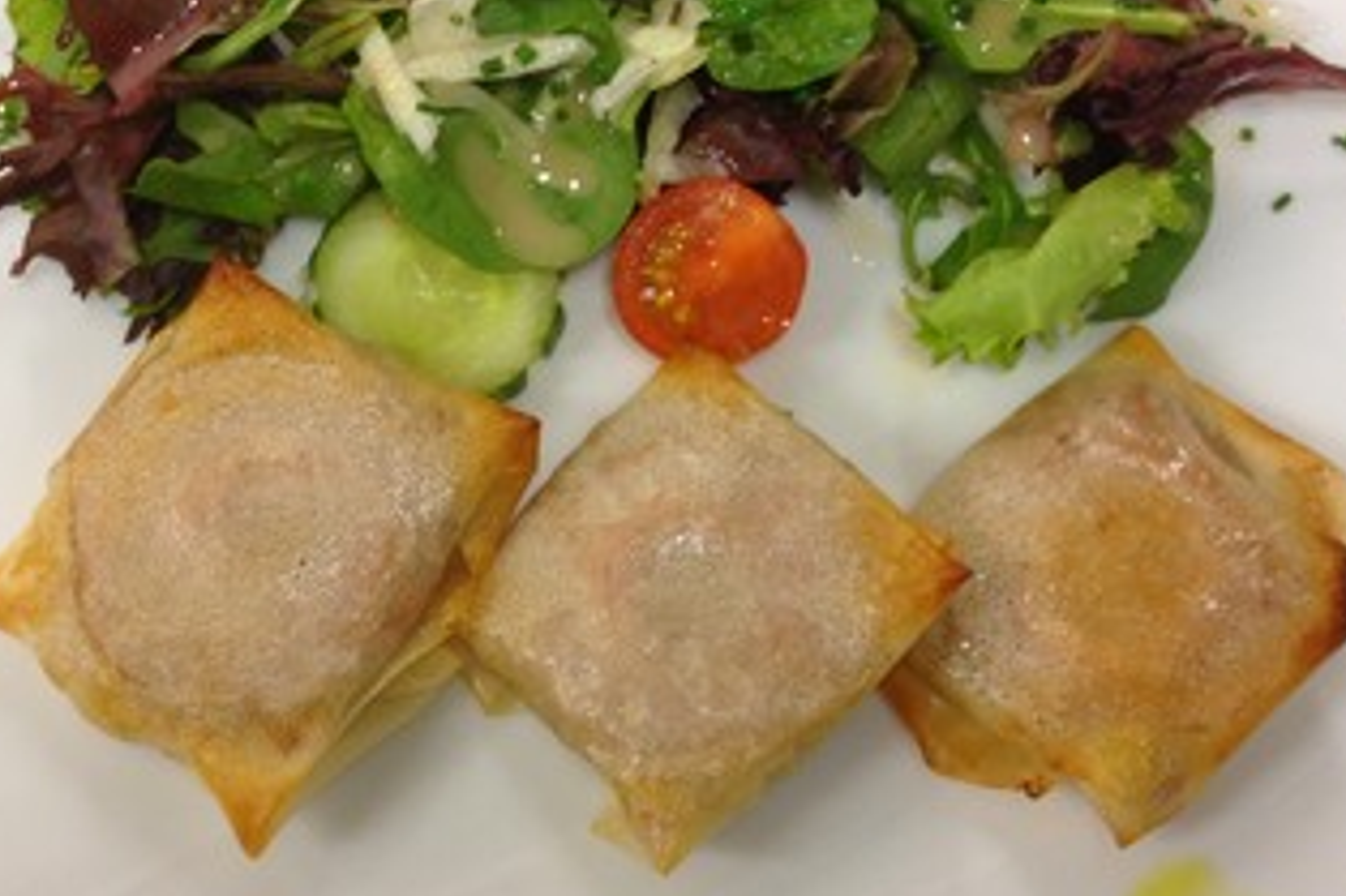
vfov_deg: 23.3
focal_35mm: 58
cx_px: 630
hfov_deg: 34.5
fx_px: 2167
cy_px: 414
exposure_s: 1/20
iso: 50
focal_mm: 4.28
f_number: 2.4
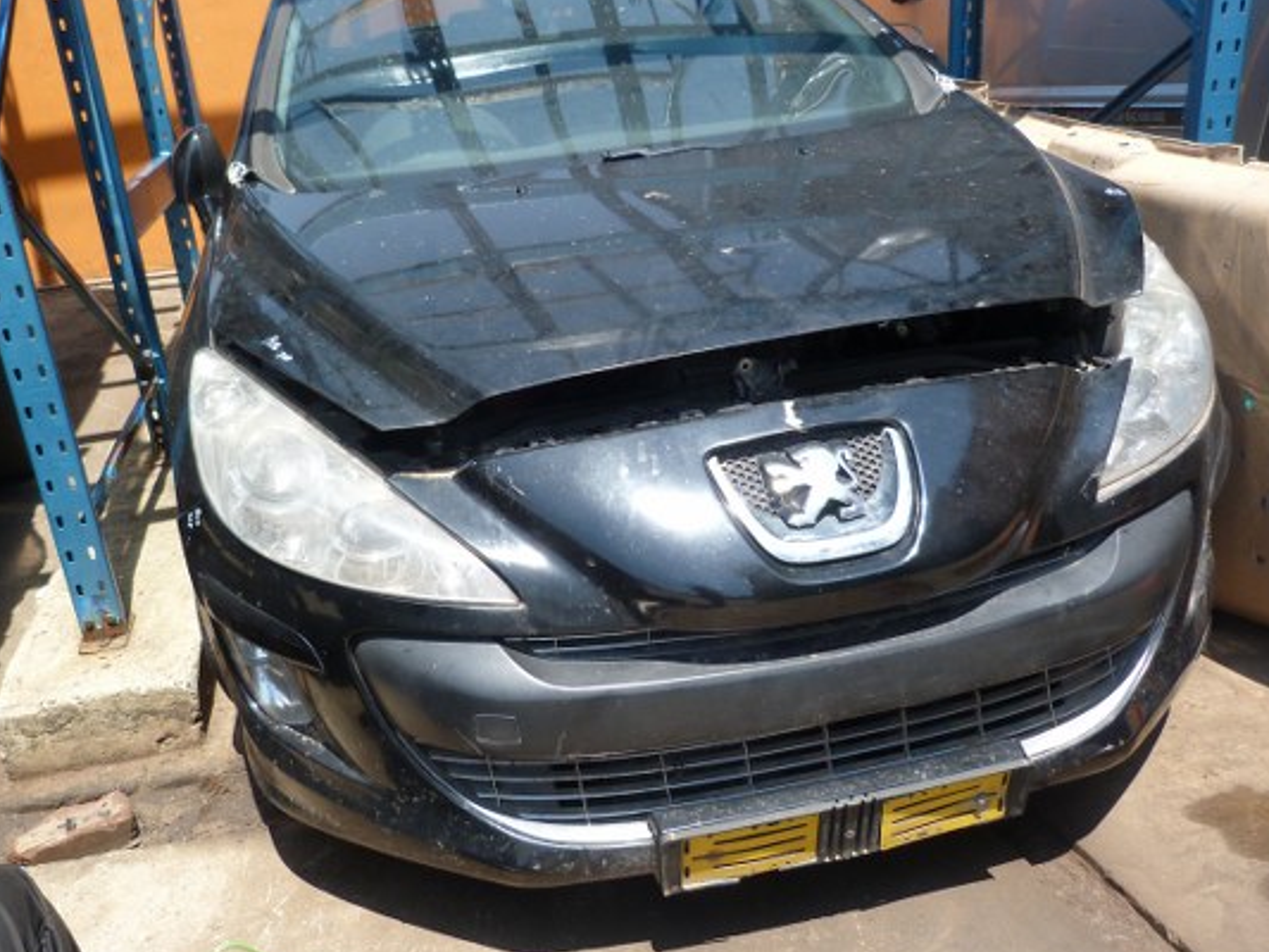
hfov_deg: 59.7
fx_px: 1100
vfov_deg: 46.8
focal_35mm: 30
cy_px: 445
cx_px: 552
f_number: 2.8
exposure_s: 1/500
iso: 100
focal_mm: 4.5
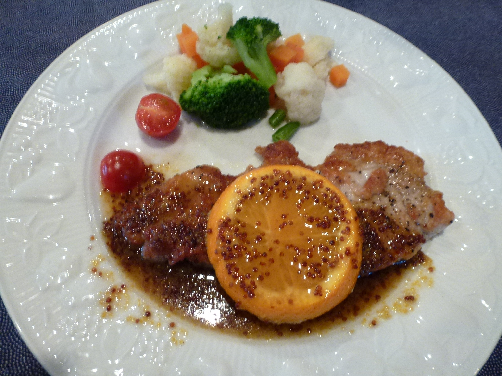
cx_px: 251
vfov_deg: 56.8
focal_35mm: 24
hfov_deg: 71.6
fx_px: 348
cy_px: 188
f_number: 3.3
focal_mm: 4.3
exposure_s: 1/10
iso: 200
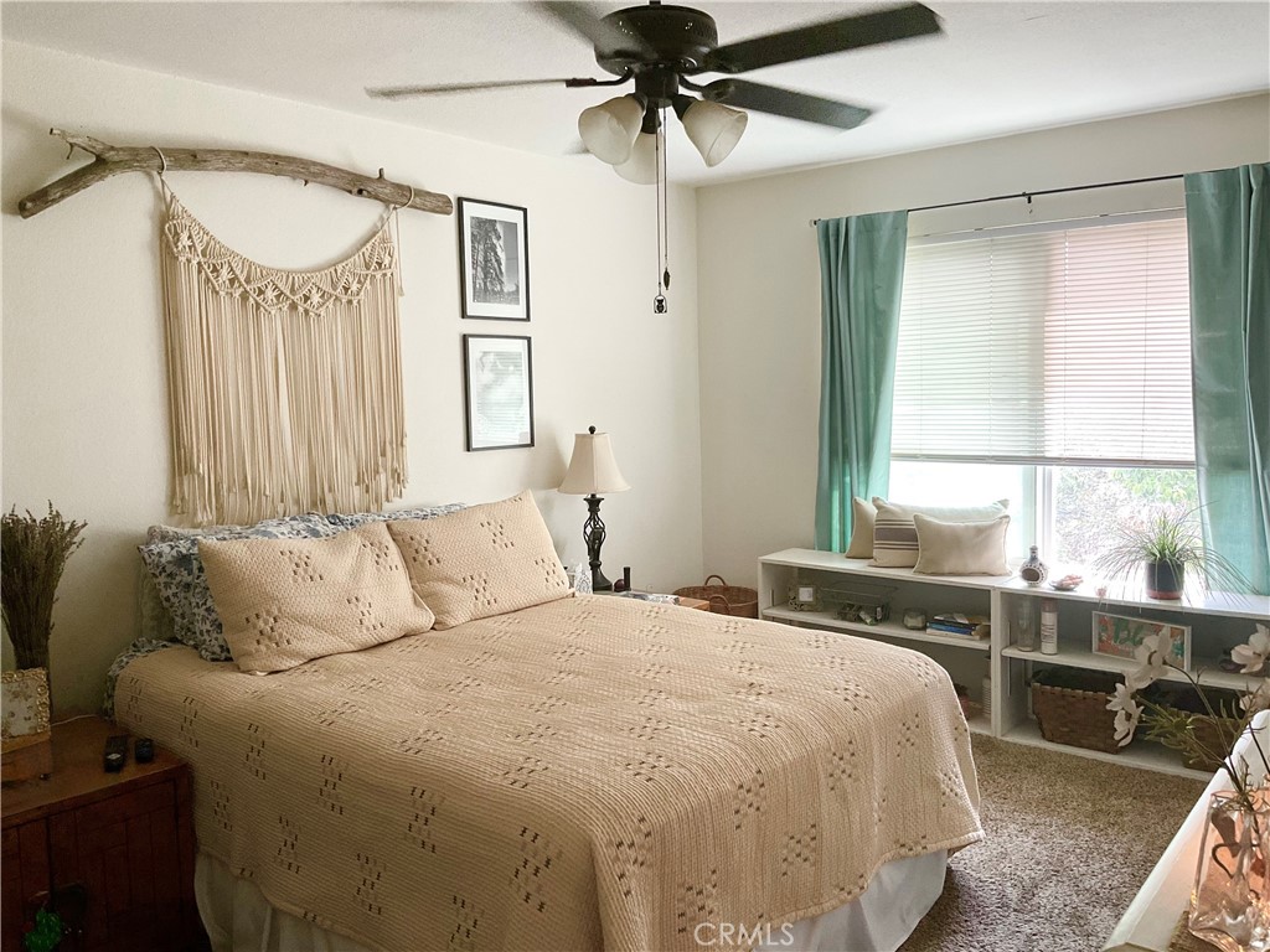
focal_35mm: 29
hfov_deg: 61.7
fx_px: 1064
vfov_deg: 48.2
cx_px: 635
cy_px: 476
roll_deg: +0.9
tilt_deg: -5.2
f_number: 1.8
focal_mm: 3
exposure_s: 1/60
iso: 80
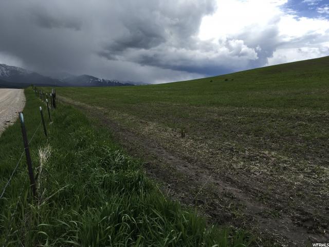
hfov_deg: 61.7
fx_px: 276
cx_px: 164
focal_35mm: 29
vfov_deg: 48.2
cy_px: 124
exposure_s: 1/1570
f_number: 2.2
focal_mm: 4.15
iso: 25
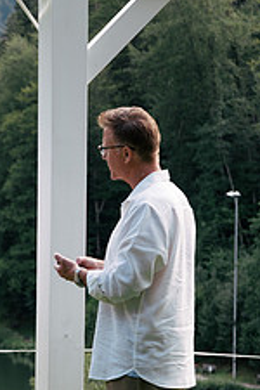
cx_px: -184
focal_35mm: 211
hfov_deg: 6.4
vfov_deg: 9.7
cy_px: 329
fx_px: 2286
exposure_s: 1/200
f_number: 6.3
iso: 320
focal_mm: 82
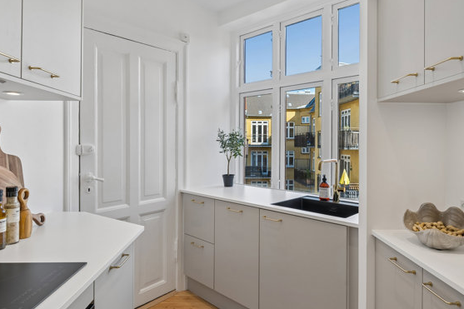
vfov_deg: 55.0
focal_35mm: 23
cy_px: 145
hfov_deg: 76.1
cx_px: 237
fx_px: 296
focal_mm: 16
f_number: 9
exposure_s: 1/50
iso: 160
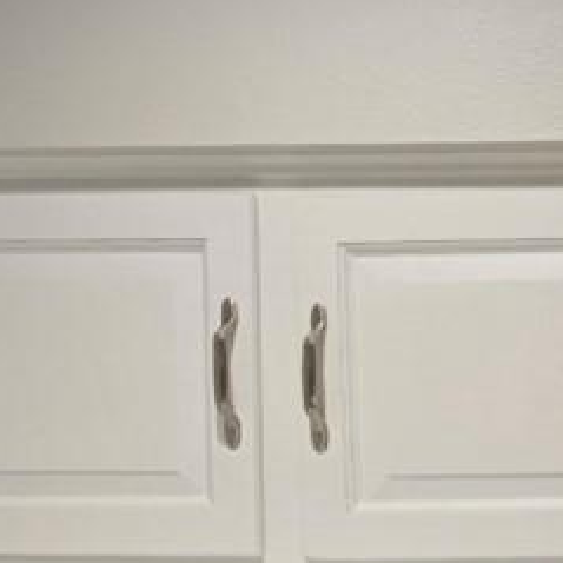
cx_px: 1345
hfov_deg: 9.1
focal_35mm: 174
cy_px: 1008
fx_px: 3202
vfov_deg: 9.6
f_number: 1.7
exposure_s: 1/120
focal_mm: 6.3
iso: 100
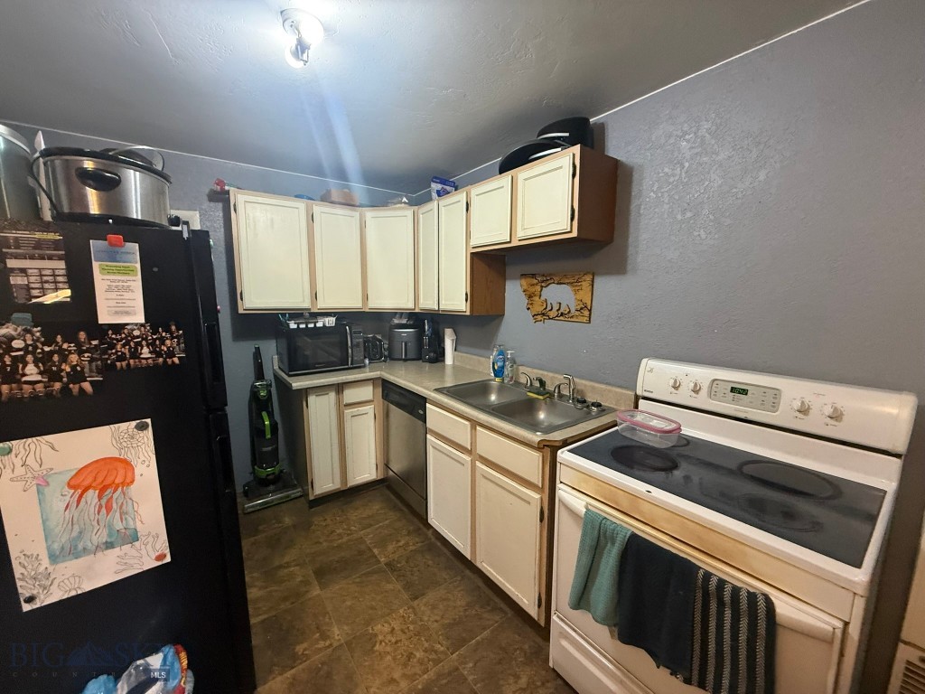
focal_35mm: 14
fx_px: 374
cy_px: 347
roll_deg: -1.1
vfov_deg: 85.7
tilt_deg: -6.4
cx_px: 462
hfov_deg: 102.1
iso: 400
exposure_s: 1/60
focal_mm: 2.22
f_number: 2.2
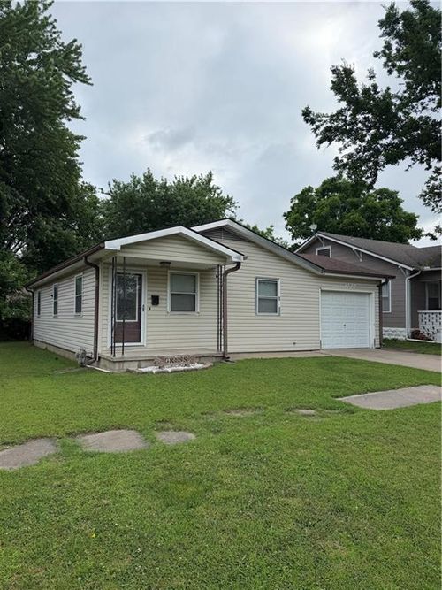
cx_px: 221
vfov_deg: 71.6
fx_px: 409
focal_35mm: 24
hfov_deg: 56.8
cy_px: 295
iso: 80
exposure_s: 1/2445
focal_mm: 6.76
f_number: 1.78
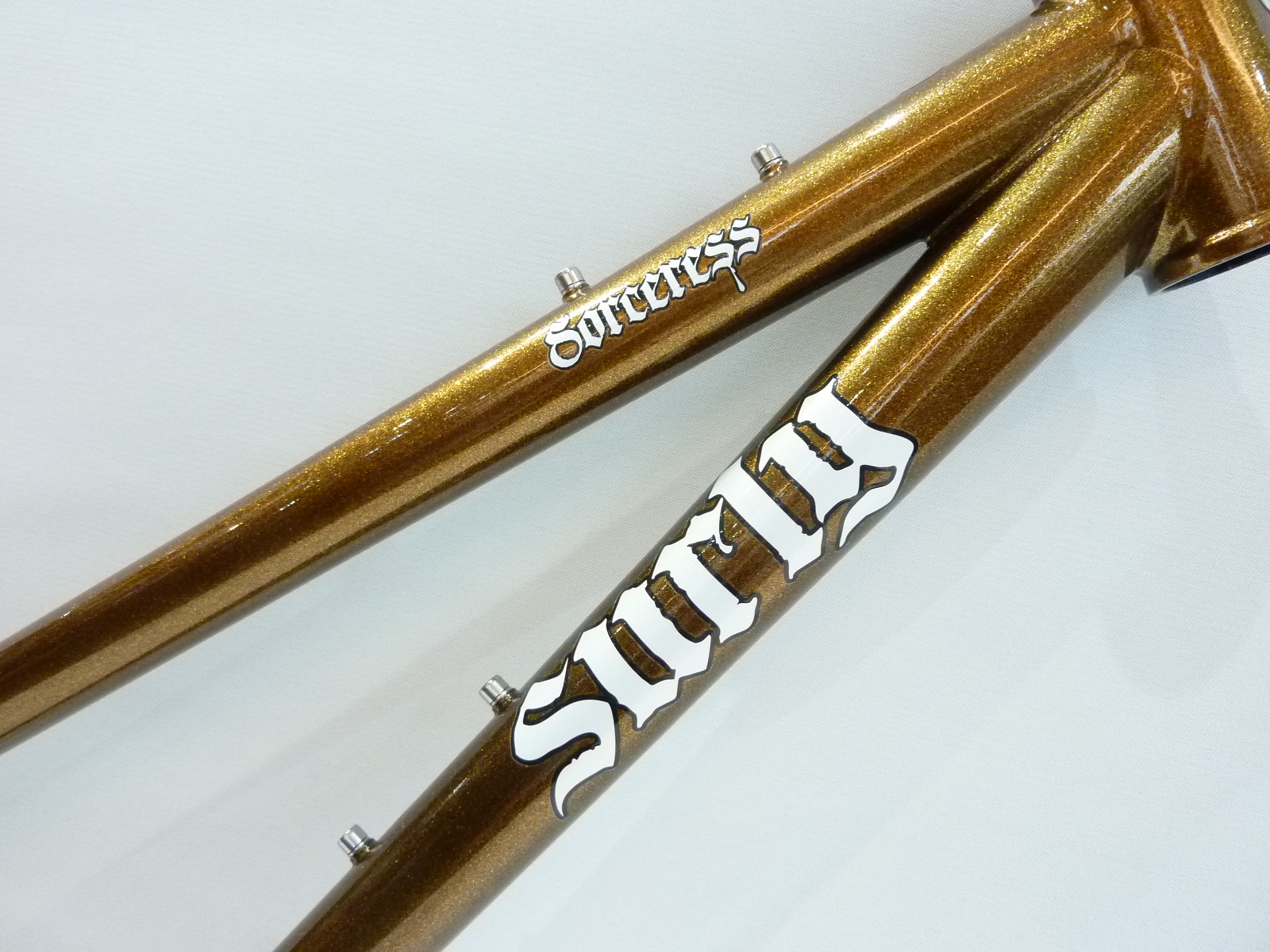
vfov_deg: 54.9
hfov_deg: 69.4
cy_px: 476
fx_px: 917
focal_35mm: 25
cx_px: 635
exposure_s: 1/15
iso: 400
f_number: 3.3
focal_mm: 4.1
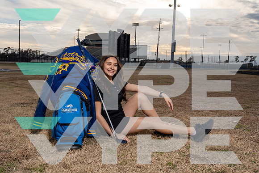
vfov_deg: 37.9
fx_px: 252
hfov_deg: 54.4
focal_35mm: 35
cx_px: 130
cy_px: 86
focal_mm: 35
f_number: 8
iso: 160
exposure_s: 1/250
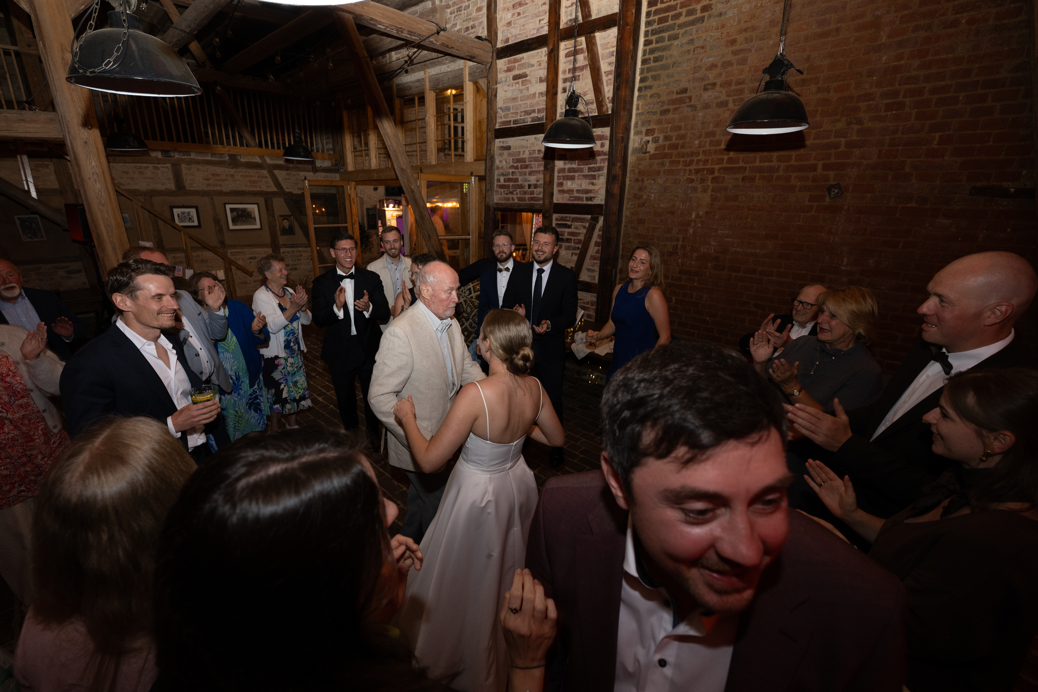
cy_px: 365
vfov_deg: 77.3
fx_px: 432
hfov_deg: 100.3
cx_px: 494
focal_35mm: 15
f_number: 5
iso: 1000
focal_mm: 14
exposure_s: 1/40
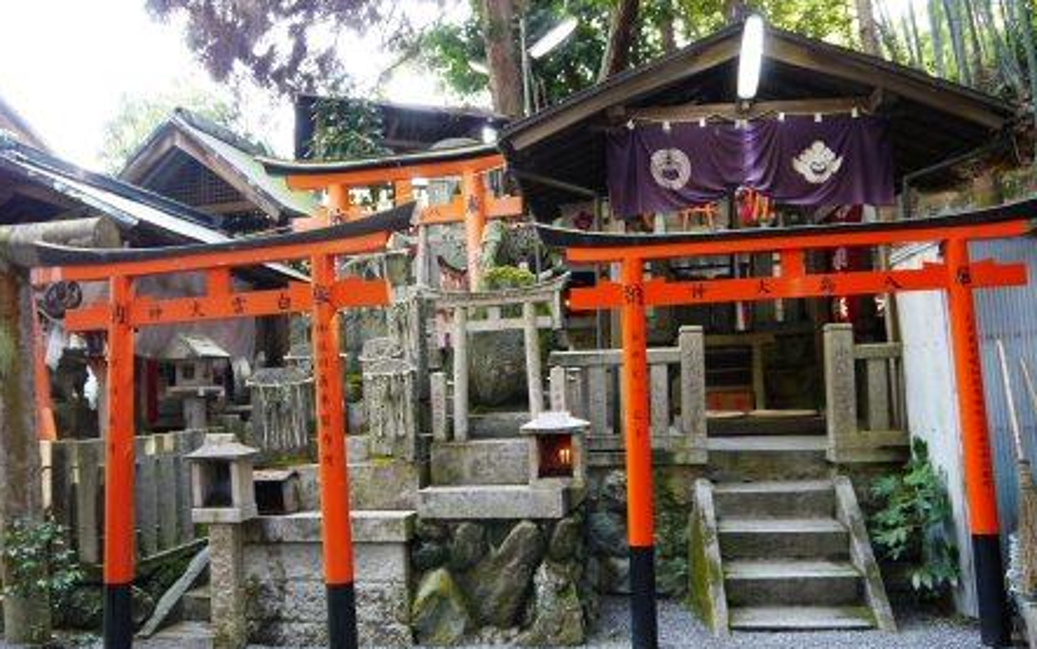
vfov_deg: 41.8
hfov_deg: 62.9
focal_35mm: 30
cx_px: 515
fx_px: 848
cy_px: 354
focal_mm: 14
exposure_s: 1/60
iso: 640
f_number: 3.5
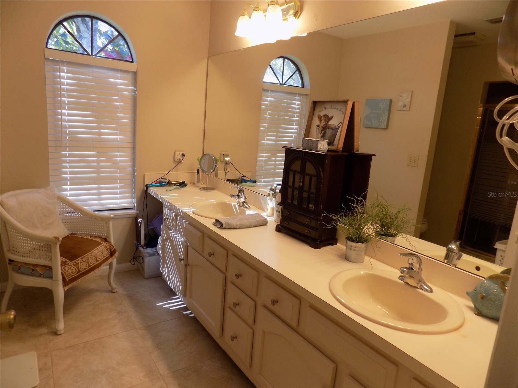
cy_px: 194
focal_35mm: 23
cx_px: 259
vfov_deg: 58.9
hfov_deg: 73.9
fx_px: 344
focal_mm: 4
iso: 80
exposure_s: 1/40
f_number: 3.1
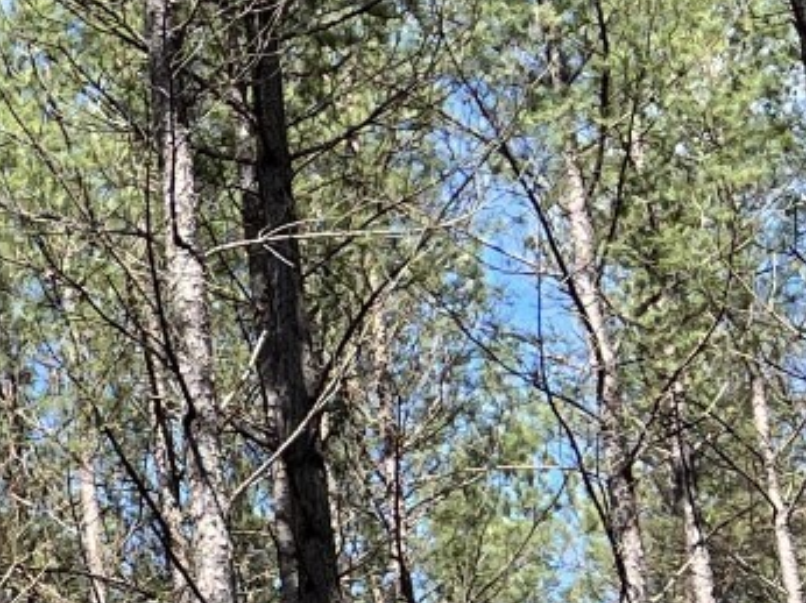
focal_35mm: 154
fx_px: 3583
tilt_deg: +19.1
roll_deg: +1.4
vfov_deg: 9.6
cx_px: -794
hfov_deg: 11.6
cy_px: 489
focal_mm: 5.7
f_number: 1.5
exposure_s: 1/1196
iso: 50
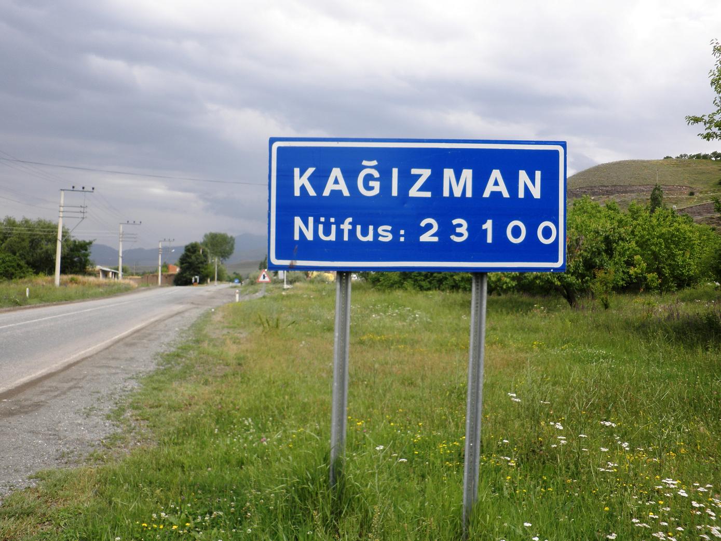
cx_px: 360
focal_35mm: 36
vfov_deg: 39.7
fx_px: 750
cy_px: 270
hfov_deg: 51.4
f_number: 5.6
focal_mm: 6.3
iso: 64
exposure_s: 1/125
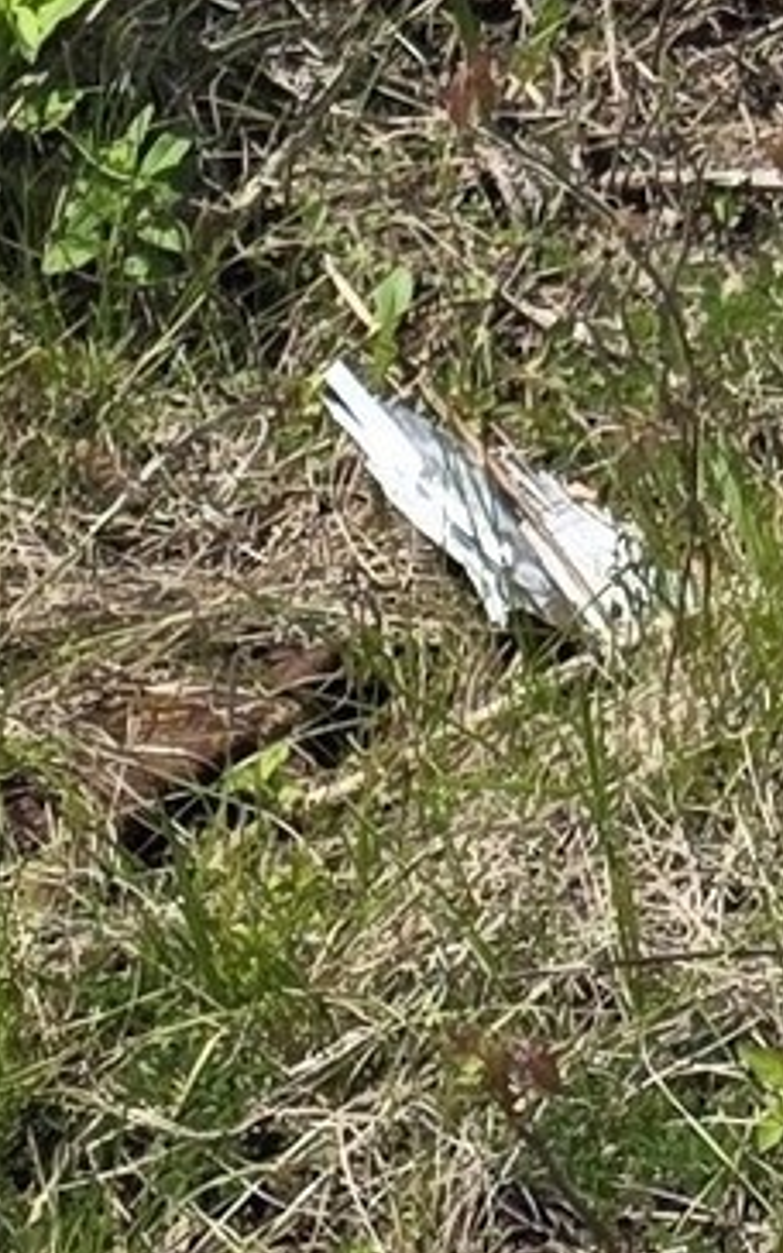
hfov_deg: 6.0
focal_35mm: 205
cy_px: -1792
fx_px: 7002
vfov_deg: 9.2
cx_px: 2126
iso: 80
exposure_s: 1/7944
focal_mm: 6.25
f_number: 1.7
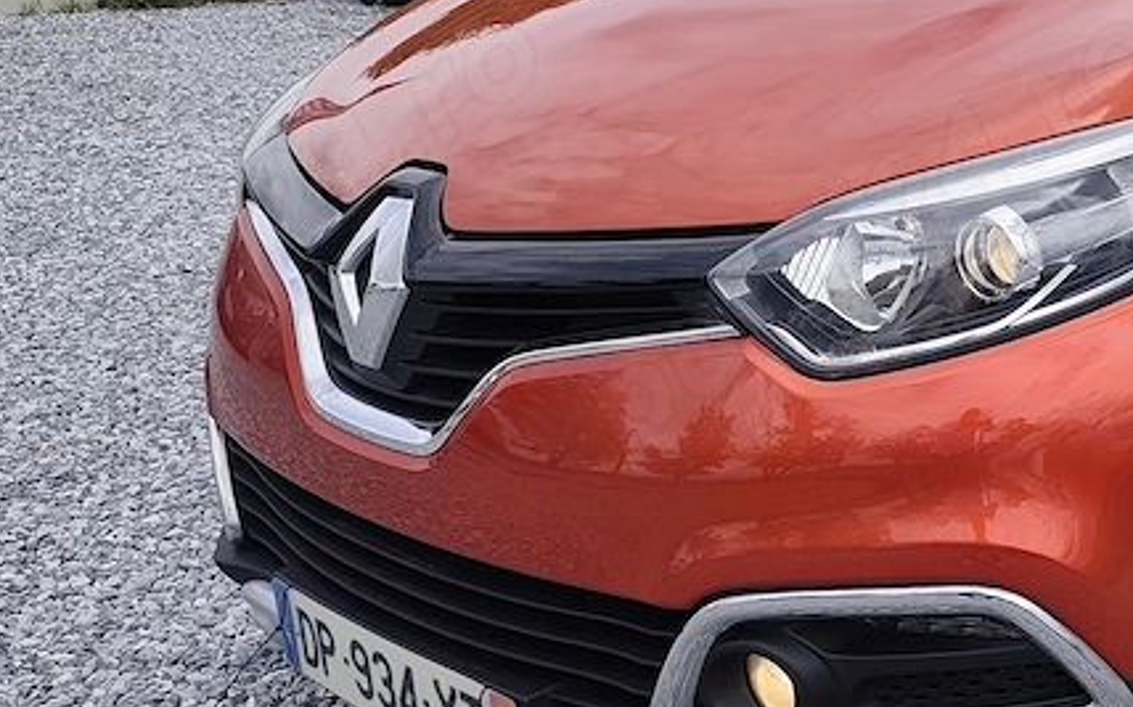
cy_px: 281
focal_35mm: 57
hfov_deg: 32.3
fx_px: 1759
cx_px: 1181
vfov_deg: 22.7
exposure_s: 1/1400
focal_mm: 6.19
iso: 50
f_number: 1.65
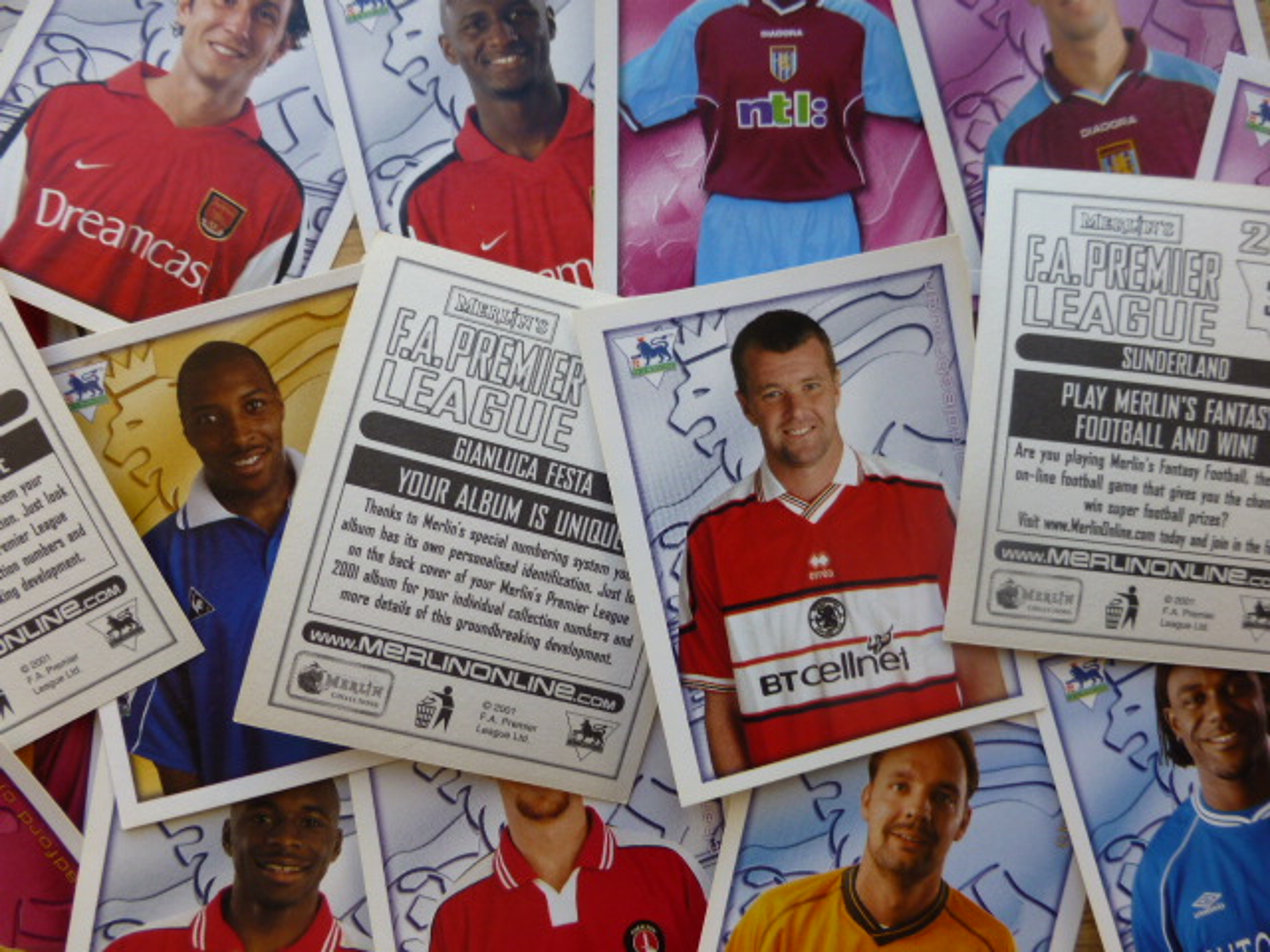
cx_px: 635
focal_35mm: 24
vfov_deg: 56.8
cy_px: 476
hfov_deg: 71.6
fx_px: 881
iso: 100
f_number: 3.3
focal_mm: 4.3
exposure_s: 1/100
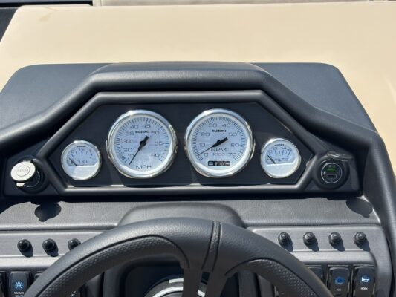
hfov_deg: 36.8
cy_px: 148
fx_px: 595
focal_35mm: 52
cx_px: 198
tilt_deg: -38.9
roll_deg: -1.7
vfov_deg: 28.0
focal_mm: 5.96
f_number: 1.6
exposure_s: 1/2105
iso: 40
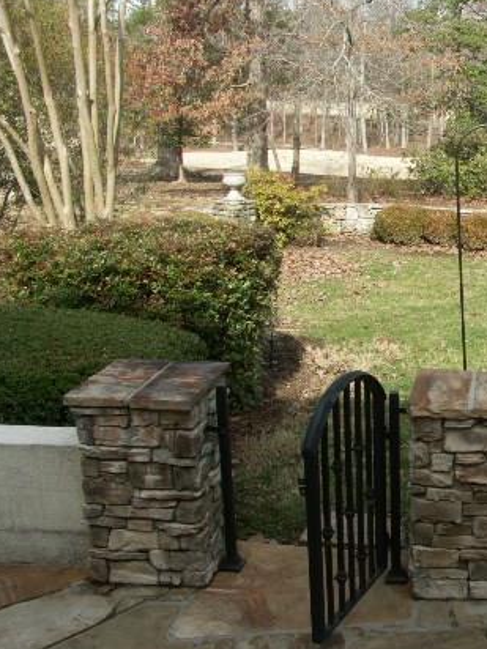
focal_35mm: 45
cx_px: 496
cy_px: 287
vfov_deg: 42.0
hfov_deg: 29.8
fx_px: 844
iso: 64
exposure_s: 1/250
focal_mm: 7.55
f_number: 5
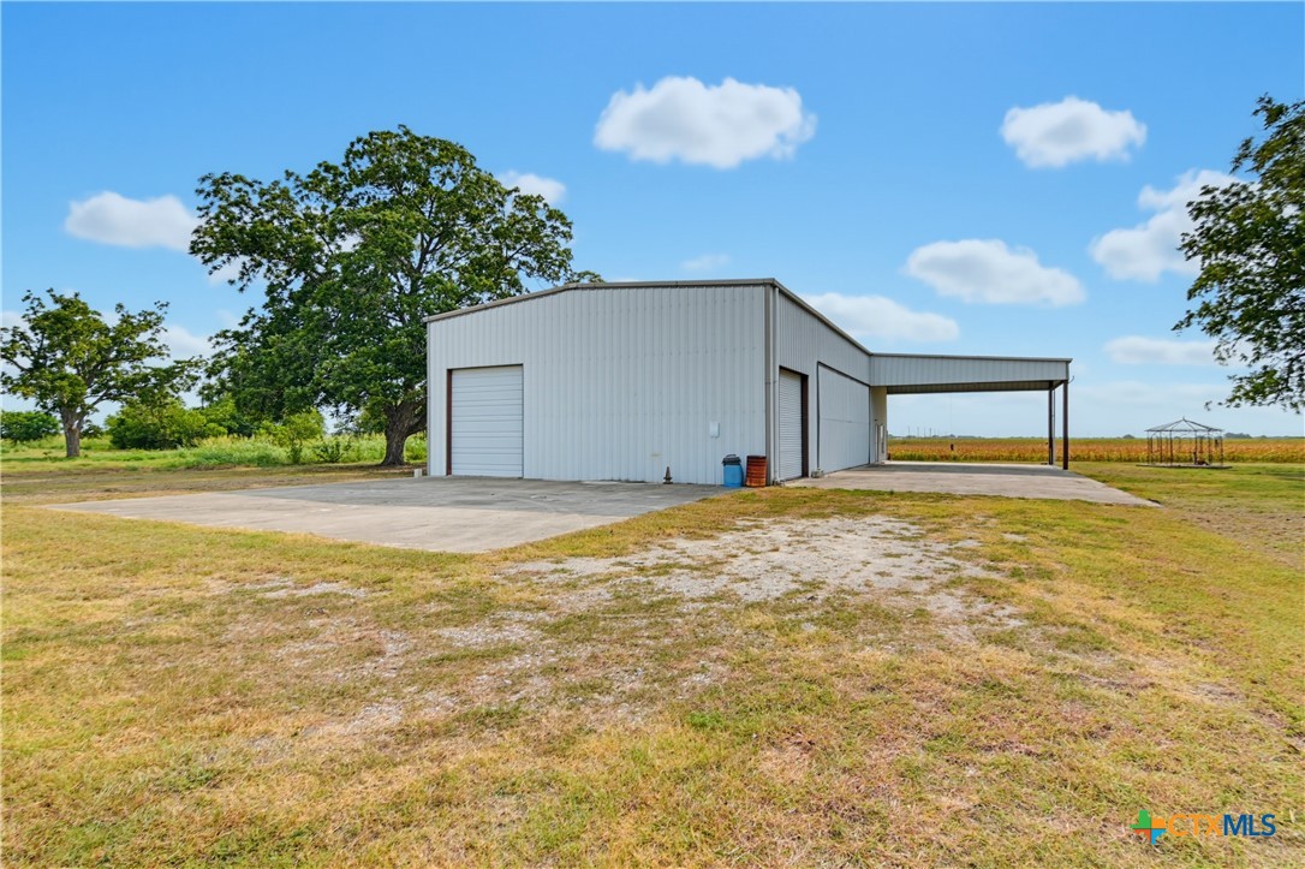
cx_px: 652
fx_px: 580
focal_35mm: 16
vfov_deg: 73.7
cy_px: 434
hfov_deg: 96.8
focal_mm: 11
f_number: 7.1
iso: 100
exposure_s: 1/250
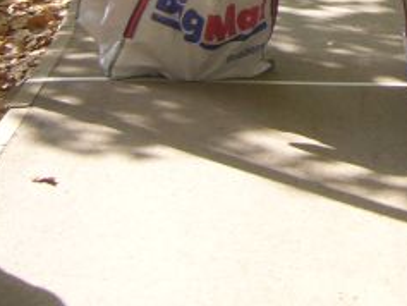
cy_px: -155
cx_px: 378
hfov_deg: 16.4
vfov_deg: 12.0
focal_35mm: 118
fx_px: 1388
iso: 80
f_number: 2.8
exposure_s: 1/200
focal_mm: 5.8
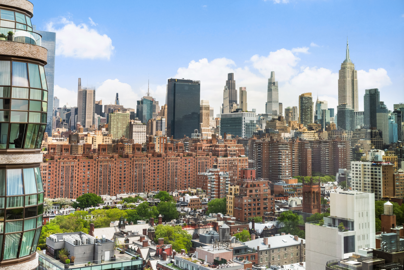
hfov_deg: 44.5
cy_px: 135
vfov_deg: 30.5
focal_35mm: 44
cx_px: 202
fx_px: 494
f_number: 19
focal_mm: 44
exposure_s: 1/90
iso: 640
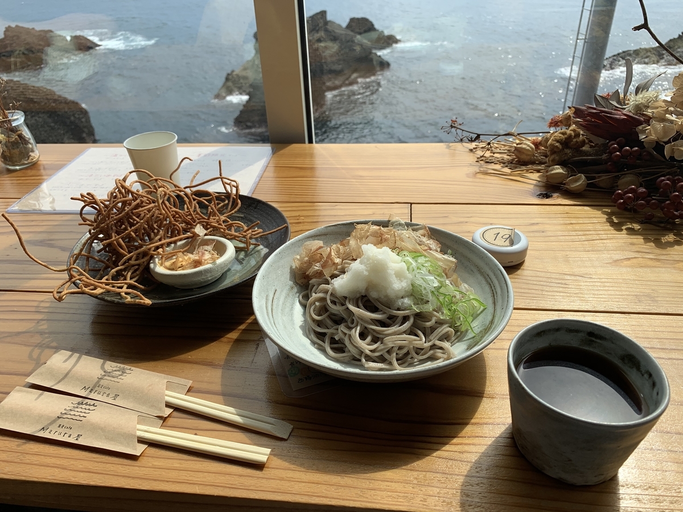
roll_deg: +3.0
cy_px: 256
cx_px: 342
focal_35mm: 26
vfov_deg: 53.1
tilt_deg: -34.3
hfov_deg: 67.3
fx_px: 513
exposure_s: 1/1560
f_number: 1.8
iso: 25
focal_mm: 4.25
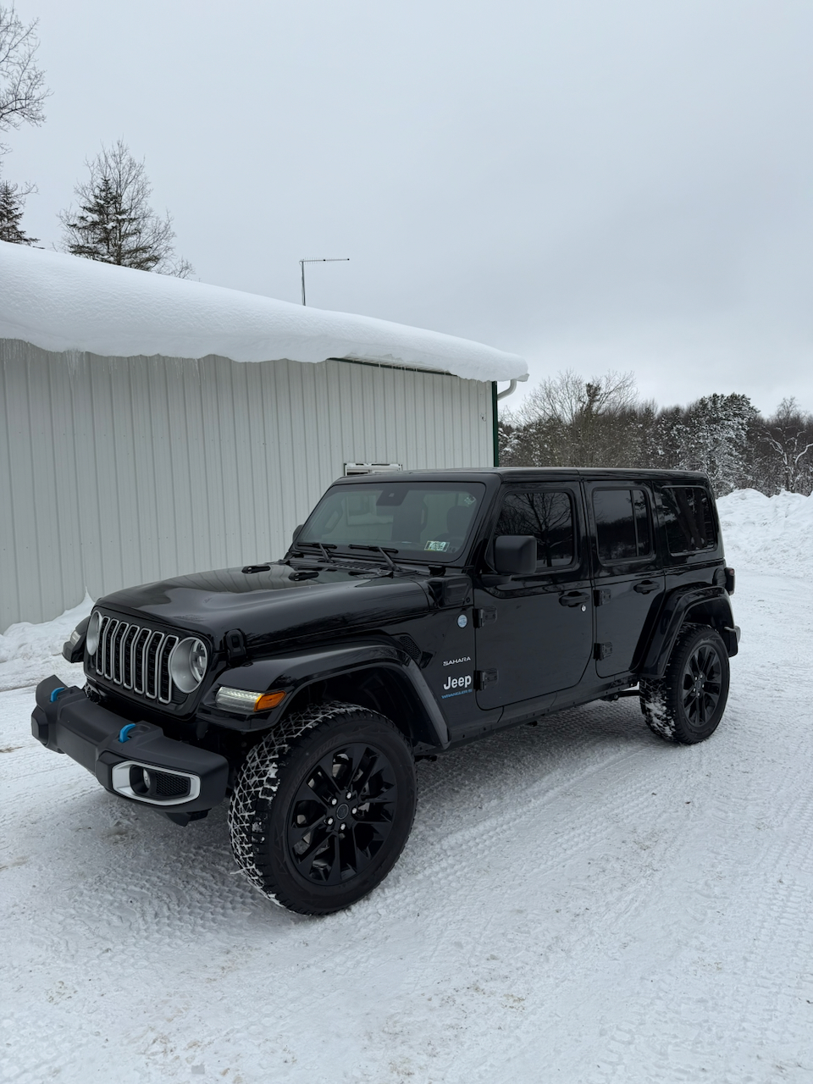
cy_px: 542
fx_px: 752
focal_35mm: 24
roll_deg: +1.9
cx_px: 406
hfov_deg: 56.8
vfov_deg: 71.6
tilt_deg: -3.8
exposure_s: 1/1689
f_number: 1.78
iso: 80
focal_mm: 6.76
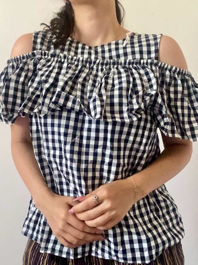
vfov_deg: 58.3
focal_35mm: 31
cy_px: 130
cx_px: 99
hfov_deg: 45.4
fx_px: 236
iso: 500
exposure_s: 1/30
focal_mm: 2.71
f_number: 2.2
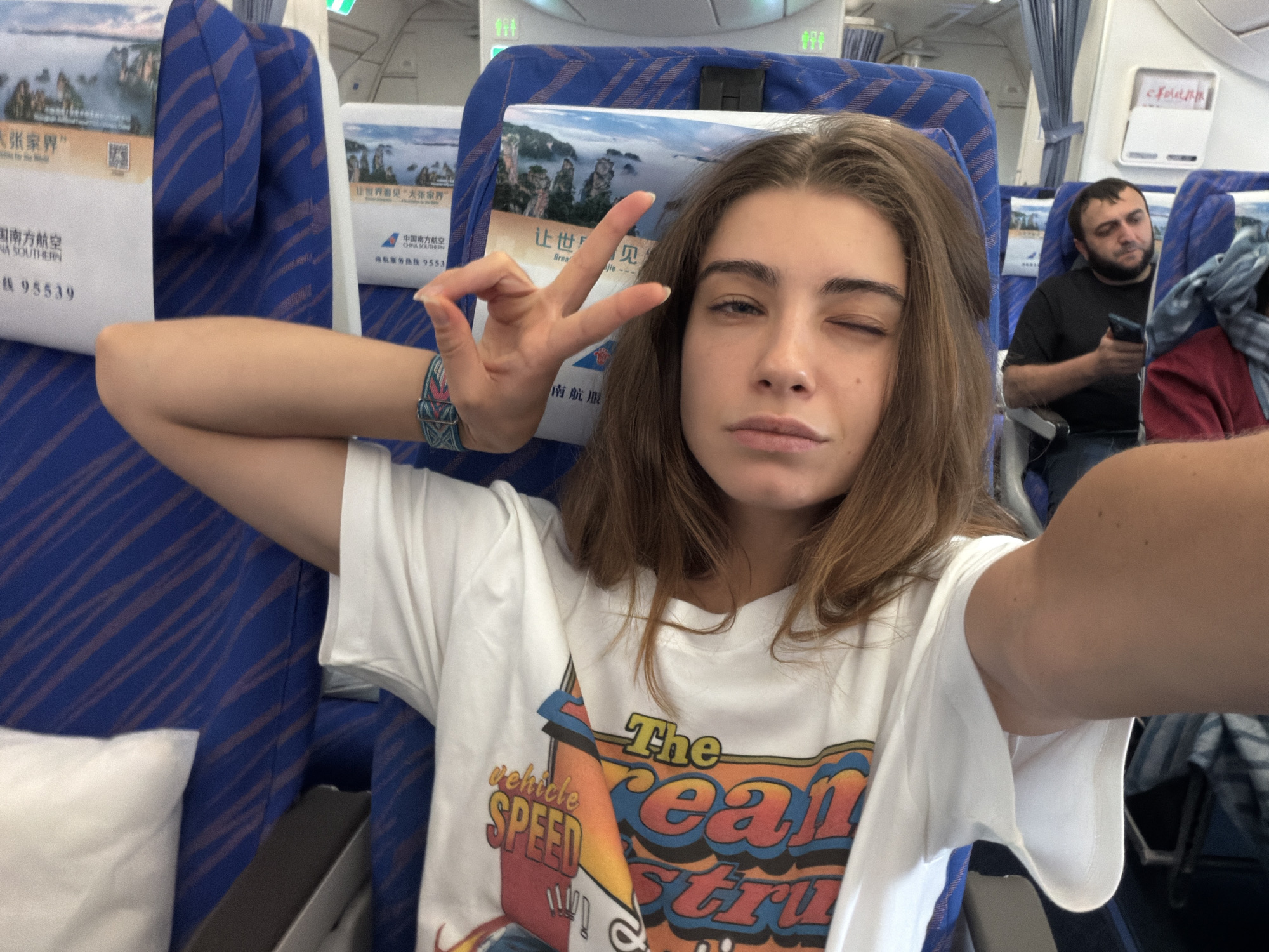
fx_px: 843
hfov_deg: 73.9
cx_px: 634
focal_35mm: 23
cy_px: 476
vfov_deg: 58.9
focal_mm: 2.71
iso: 400
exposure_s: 1/29
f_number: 1.9
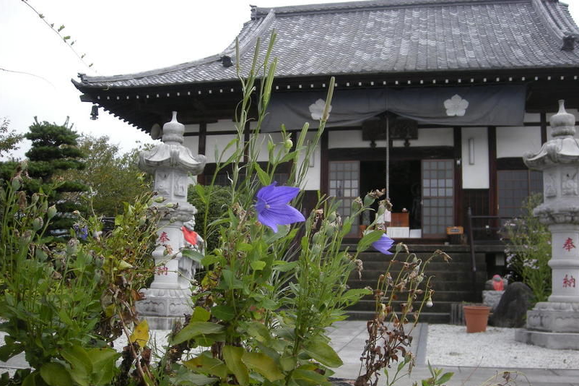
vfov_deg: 35.9
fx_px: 595
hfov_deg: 51.9
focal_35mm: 37
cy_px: 209
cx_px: 291
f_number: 2.8
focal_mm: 5.7
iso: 64
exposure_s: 1/502
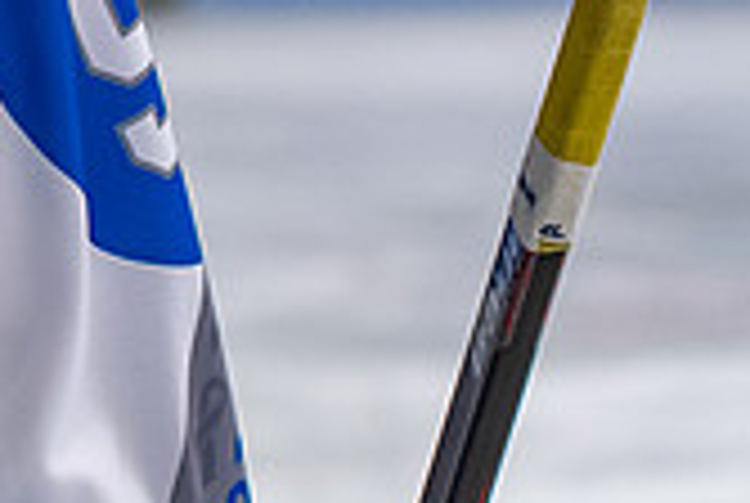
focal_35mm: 402
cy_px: -389
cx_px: -602
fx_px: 8390
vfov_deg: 3.4
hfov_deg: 5.1
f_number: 3.2
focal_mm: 70
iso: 2000
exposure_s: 1/800
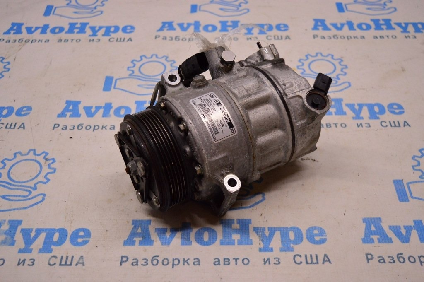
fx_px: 547
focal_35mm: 46
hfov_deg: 42.4
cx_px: 212
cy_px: 141
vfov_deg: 28.9
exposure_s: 1/400
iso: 1600
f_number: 4.2
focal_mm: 31
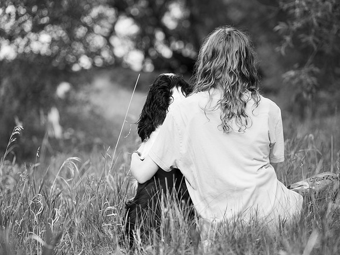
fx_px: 904
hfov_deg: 21.3
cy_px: 128
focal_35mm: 92
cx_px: 170
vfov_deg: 16.1
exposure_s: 1/320
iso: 400
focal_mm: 85
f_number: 2.5
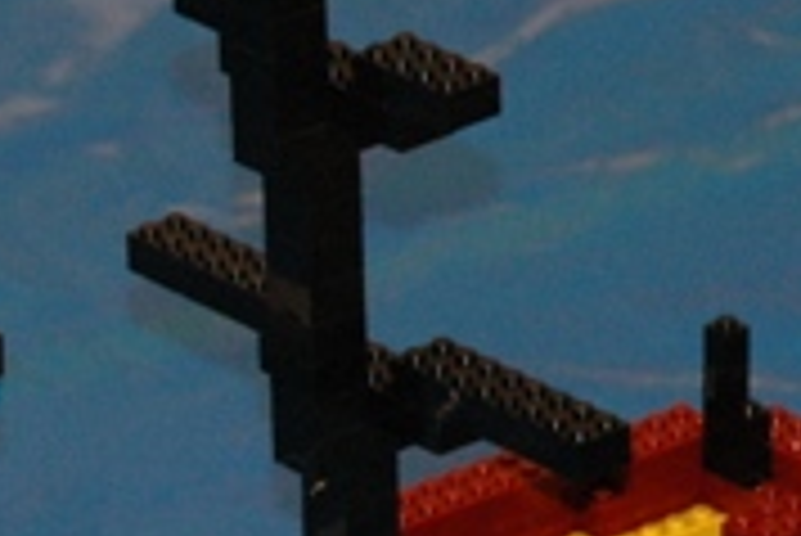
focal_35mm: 417
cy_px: 518
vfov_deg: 3.3
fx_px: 9286
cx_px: -144
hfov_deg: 4.9
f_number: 4.5
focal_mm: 62
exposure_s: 1/60
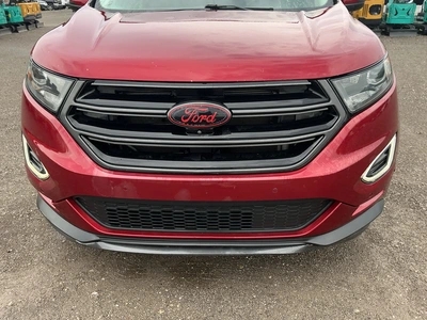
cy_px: 160
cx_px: 214
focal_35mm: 28
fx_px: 345
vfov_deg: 49.7
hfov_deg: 63.4
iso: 25
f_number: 1.8
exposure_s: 1/122
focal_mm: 3
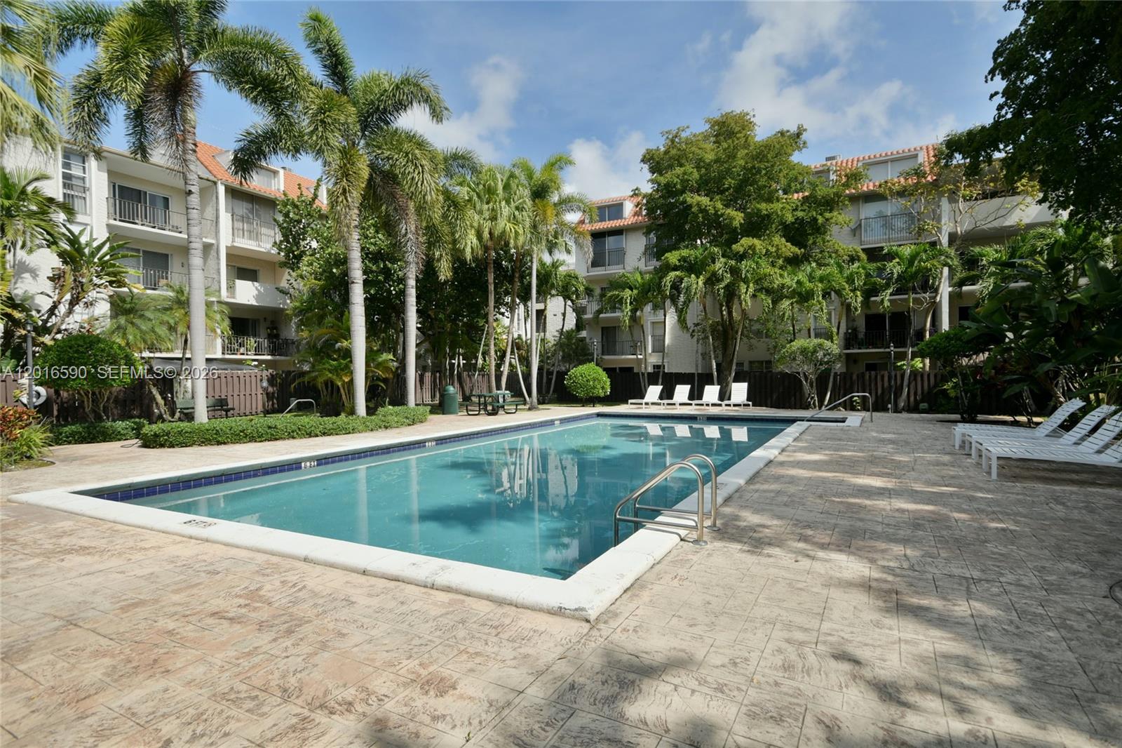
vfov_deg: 63.2
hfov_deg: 85.4
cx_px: 561
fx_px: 608
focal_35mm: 20
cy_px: 374
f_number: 8
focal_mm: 13
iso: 100
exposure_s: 1/250
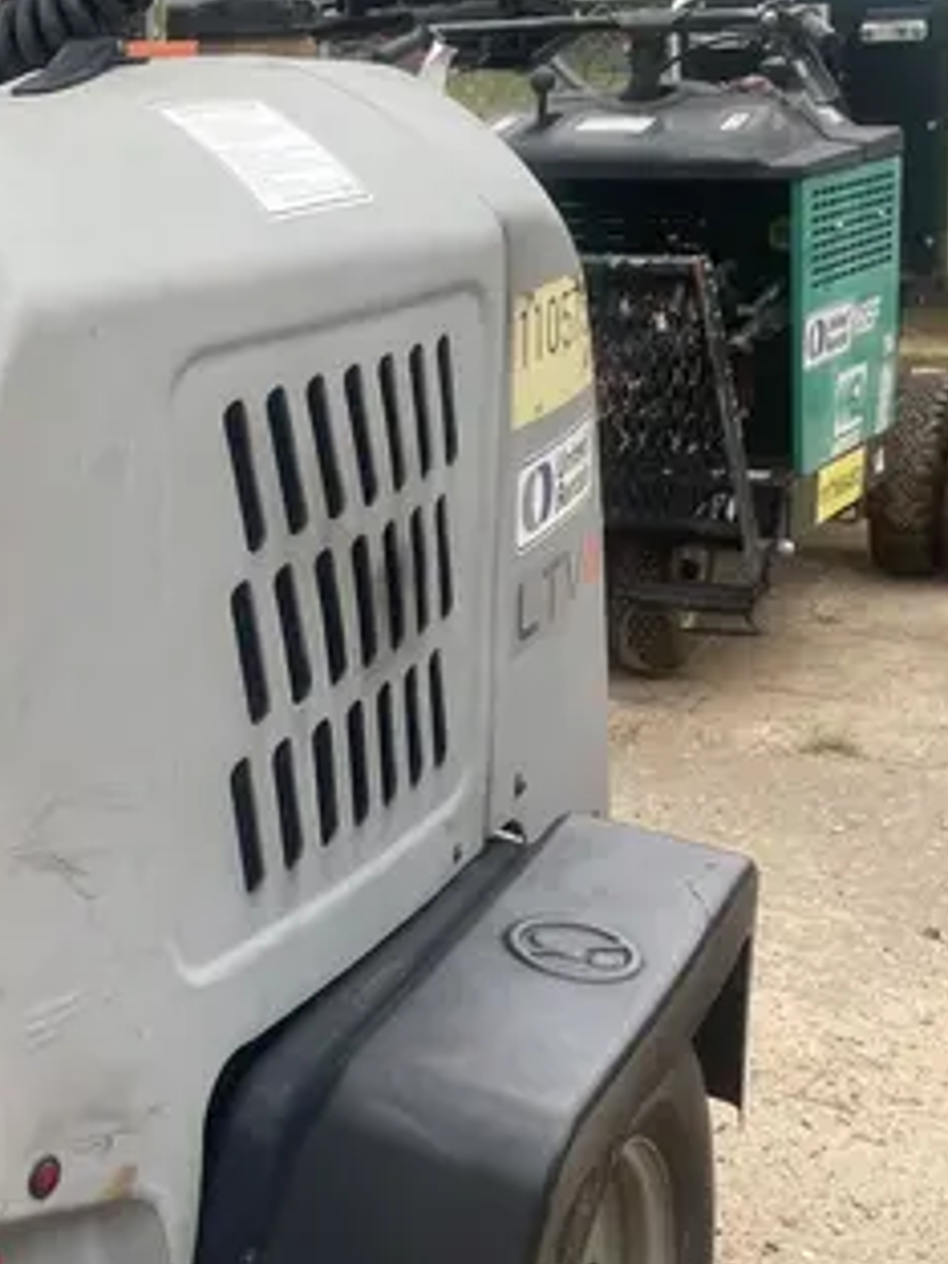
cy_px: 739
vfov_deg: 31.6
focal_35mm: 61
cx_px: -93
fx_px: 2227
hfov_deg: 22.7
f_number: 1.6
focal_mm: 4.2
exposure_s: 1/540
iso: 32
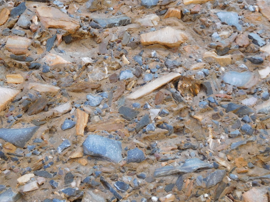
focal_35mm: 35
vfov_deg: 40.4
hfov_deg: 52.2
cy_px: 125
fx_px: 273
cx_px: 104
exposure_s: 1/160
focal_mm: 4.5
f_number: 3.4
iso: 125
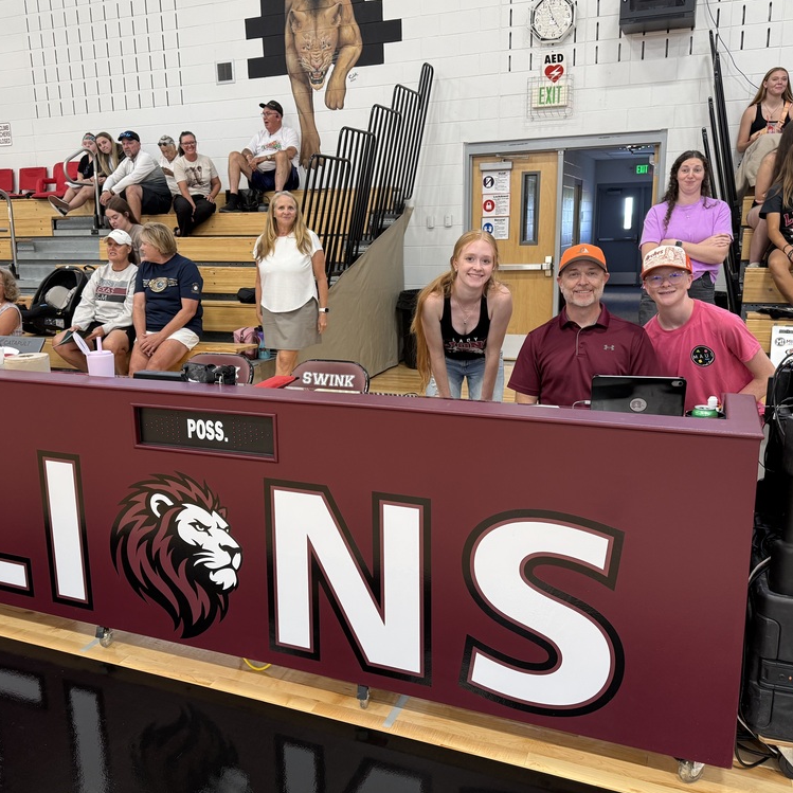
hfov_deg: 55.6
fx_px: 752
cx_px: 377
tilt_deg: -11.0
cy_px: 389
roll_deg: +1.6
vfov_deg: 55.6
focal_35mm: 29
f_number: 1.78
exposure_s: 1/60
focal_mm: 6.76
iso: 160
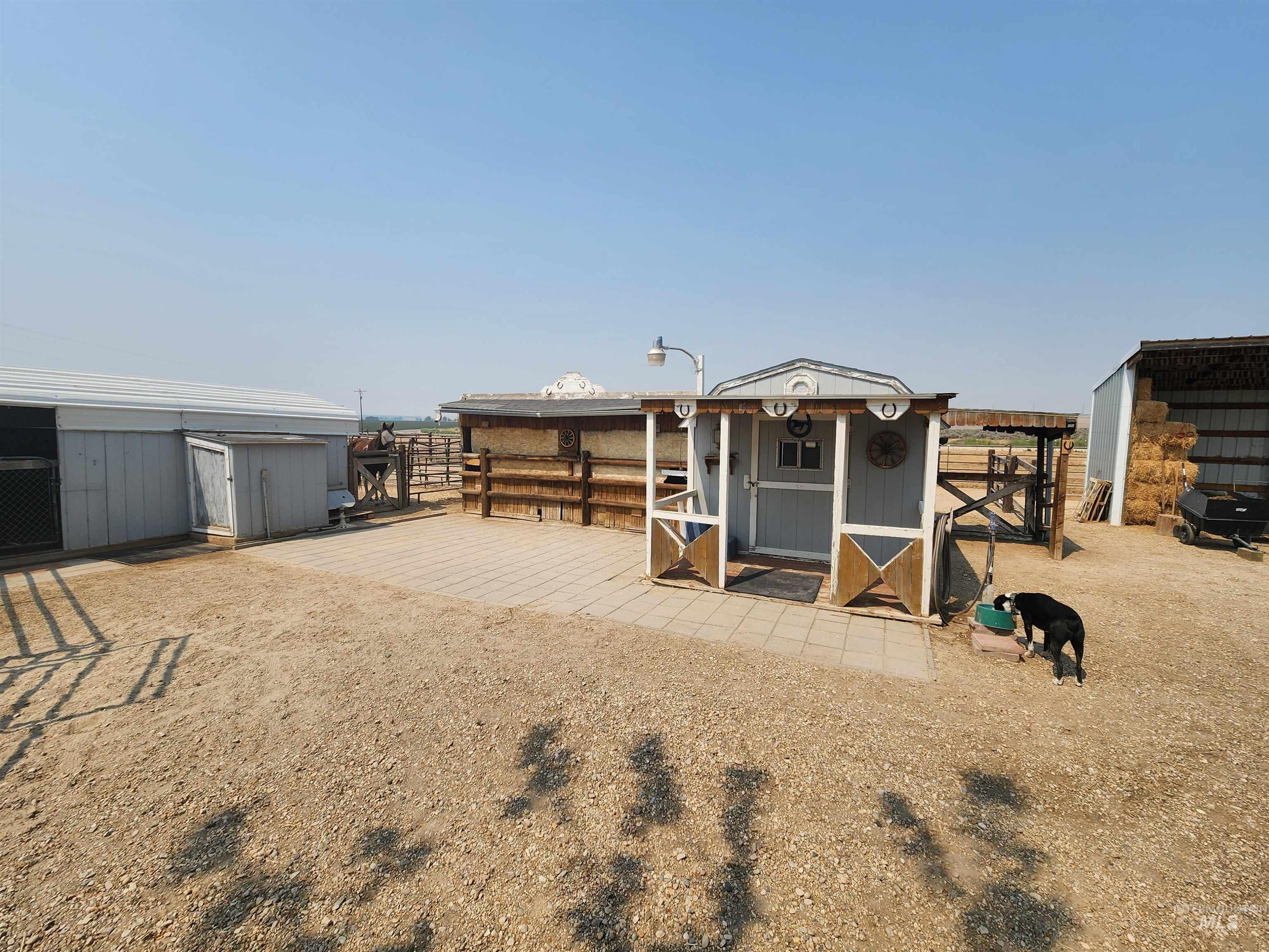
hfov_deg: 106.2
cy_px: 476
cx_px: 634
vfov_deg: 89.9
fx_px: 477
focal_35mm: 13
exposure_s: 1/2551
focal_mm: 2.2
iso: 50
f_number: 2.2
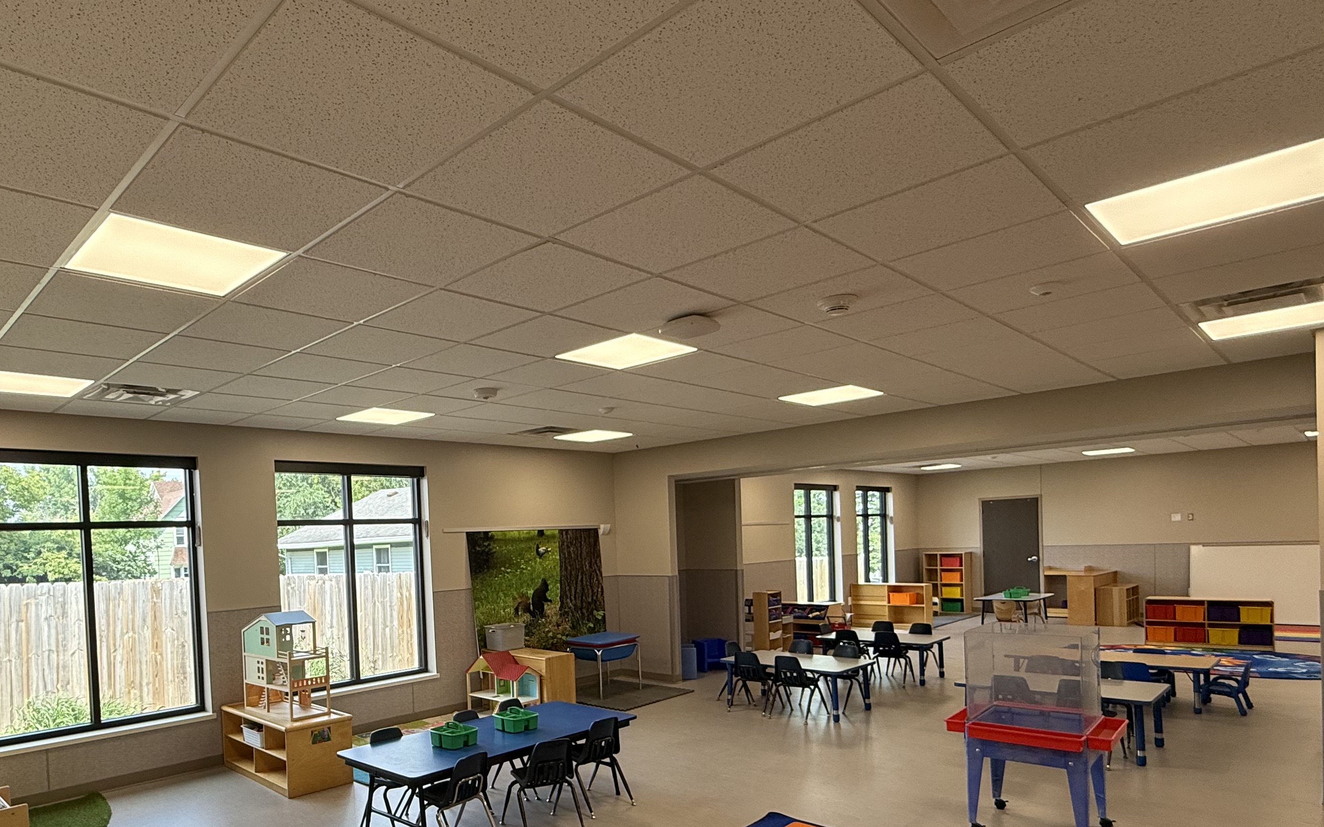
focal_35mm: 22
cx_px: 517
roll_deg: +2.0
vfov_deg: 53.8
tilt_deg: -1.2
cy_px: 561
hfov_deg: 78.6
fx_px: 794
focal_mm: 2.22
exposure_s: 1/120
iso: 80
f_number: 2.2
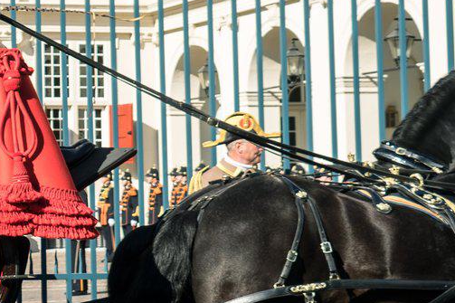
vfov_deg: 12.0
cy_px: 155
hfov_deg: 16.2
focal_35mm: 114
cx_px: -252
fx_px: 1440
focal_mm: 28
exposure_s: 1/400
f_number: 4.5
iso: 100
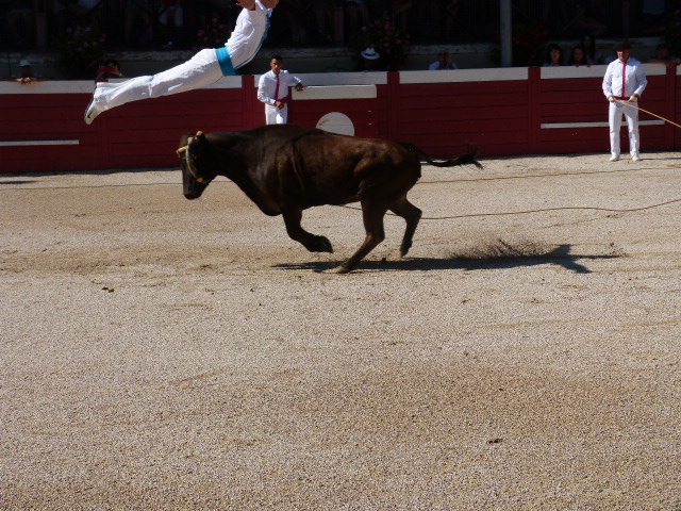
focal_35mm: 73
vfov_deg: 20.2
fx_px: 1436
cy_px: 256
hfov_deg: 26.7
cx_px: 340
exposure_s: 1/1600
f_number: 4
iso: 100
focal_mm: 13.2
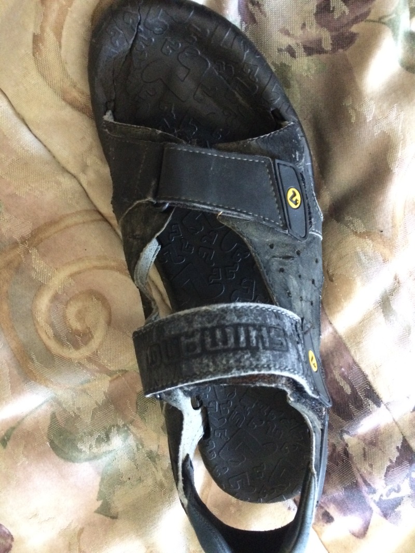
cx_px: 208
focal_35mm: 29
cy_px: 276
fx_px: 463
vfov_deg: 61.6
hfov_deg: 48.2
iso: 320
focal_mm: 4.15
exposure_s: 1/15
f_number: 2.2
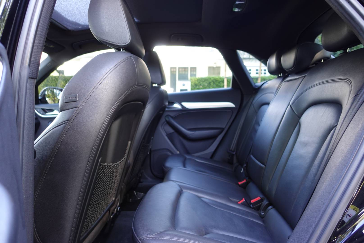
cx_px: 182
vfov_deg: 53.2
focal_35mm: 24
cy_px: 122
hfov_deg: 73.7
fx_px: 243
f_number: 1.8
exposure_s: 1/30
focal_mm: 9.4
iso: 160
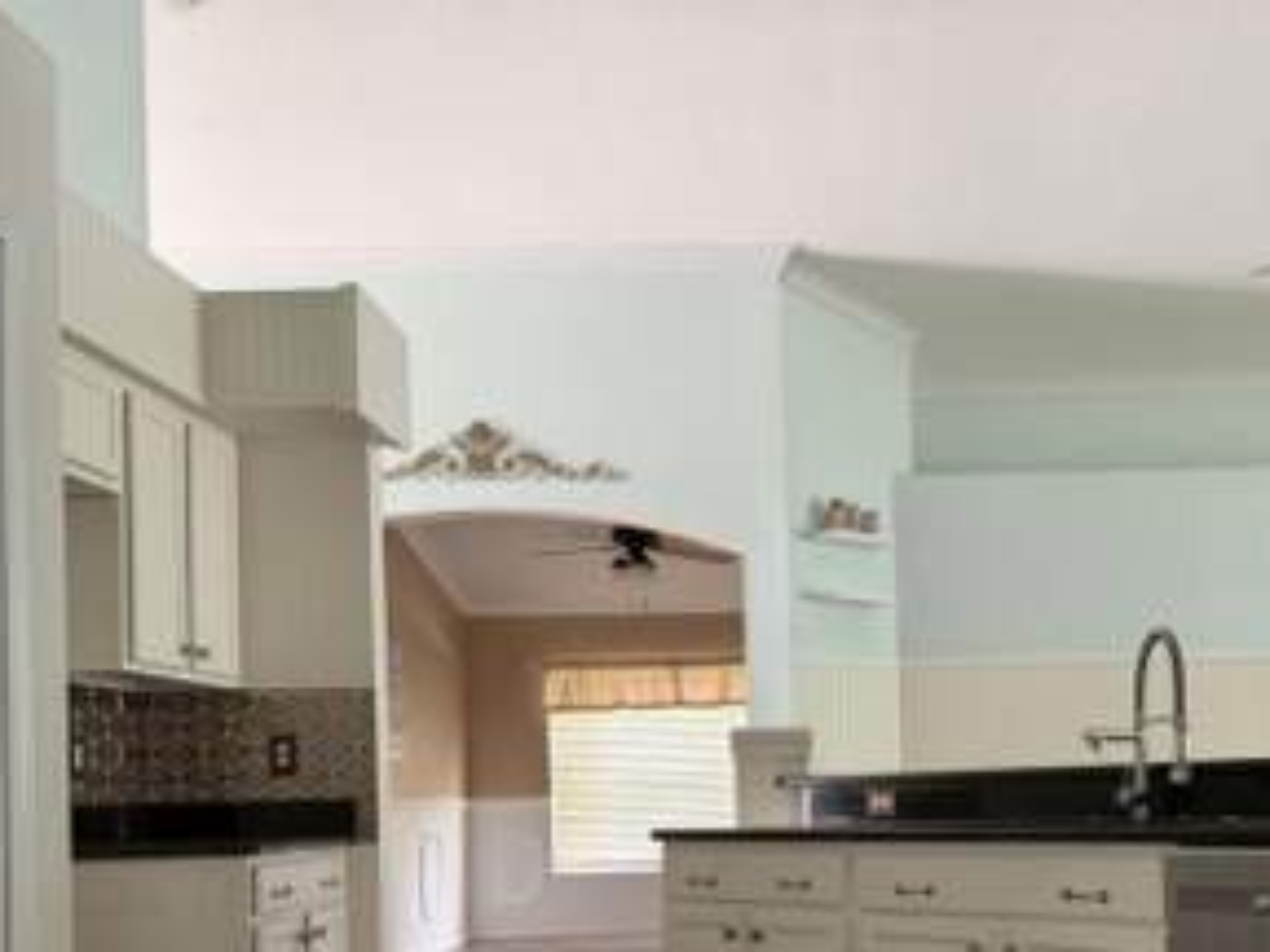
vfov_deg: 34.9
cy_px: 758
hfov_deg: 45.7
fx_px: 1468
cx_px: 895
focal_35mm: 40
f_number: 1.78
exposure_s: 1/60
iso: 500
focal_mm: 6.76
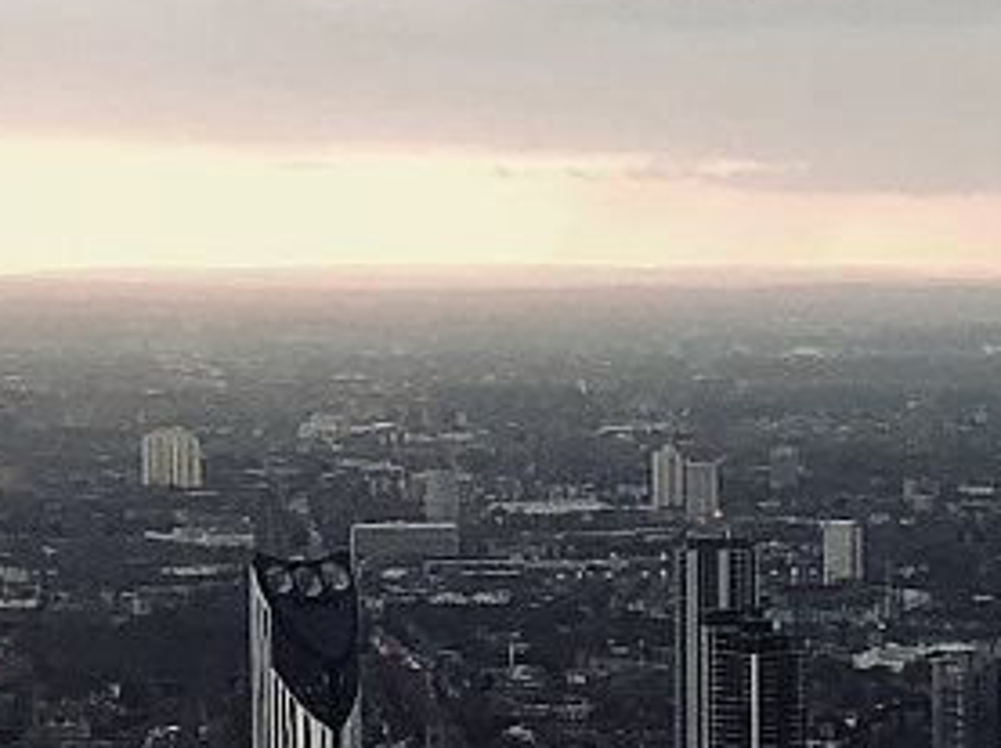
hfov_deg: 12.2
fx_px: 4679
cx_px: 726
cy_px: 726
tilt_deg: -4.9
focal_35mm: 162
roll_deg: +0.5
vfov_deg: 9.1
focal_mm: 4
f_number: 1.8
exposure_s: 1/100
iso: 50
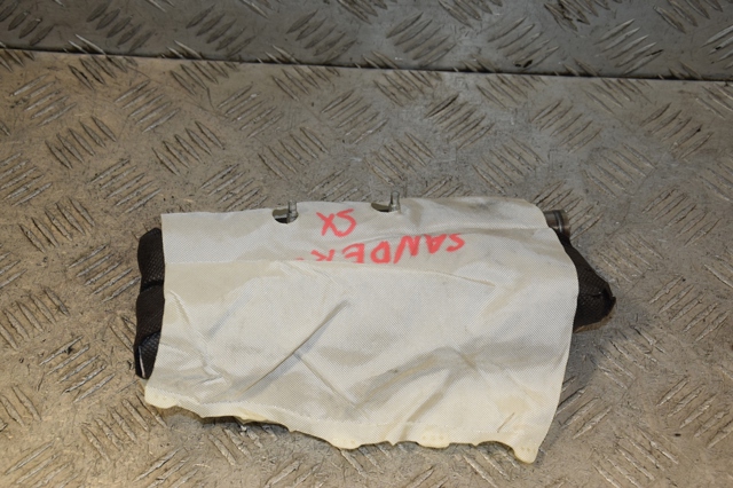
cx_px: 366
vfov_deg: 22.6
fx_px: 1221
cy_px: 244
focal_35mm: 60
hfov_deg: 33.4
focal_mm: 40
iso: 800
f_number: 7.1
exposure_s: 1/200
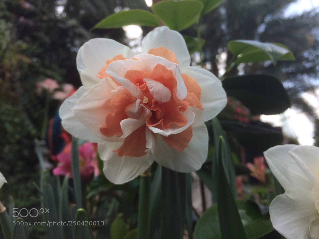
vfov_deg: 48.2
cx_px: 160
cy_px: 120
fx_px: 267
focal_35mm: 29
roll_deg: -0.3
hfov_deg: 61.7
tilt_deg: +10.7
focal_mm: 4.15
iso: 32
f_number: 2.2
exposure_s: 1/273
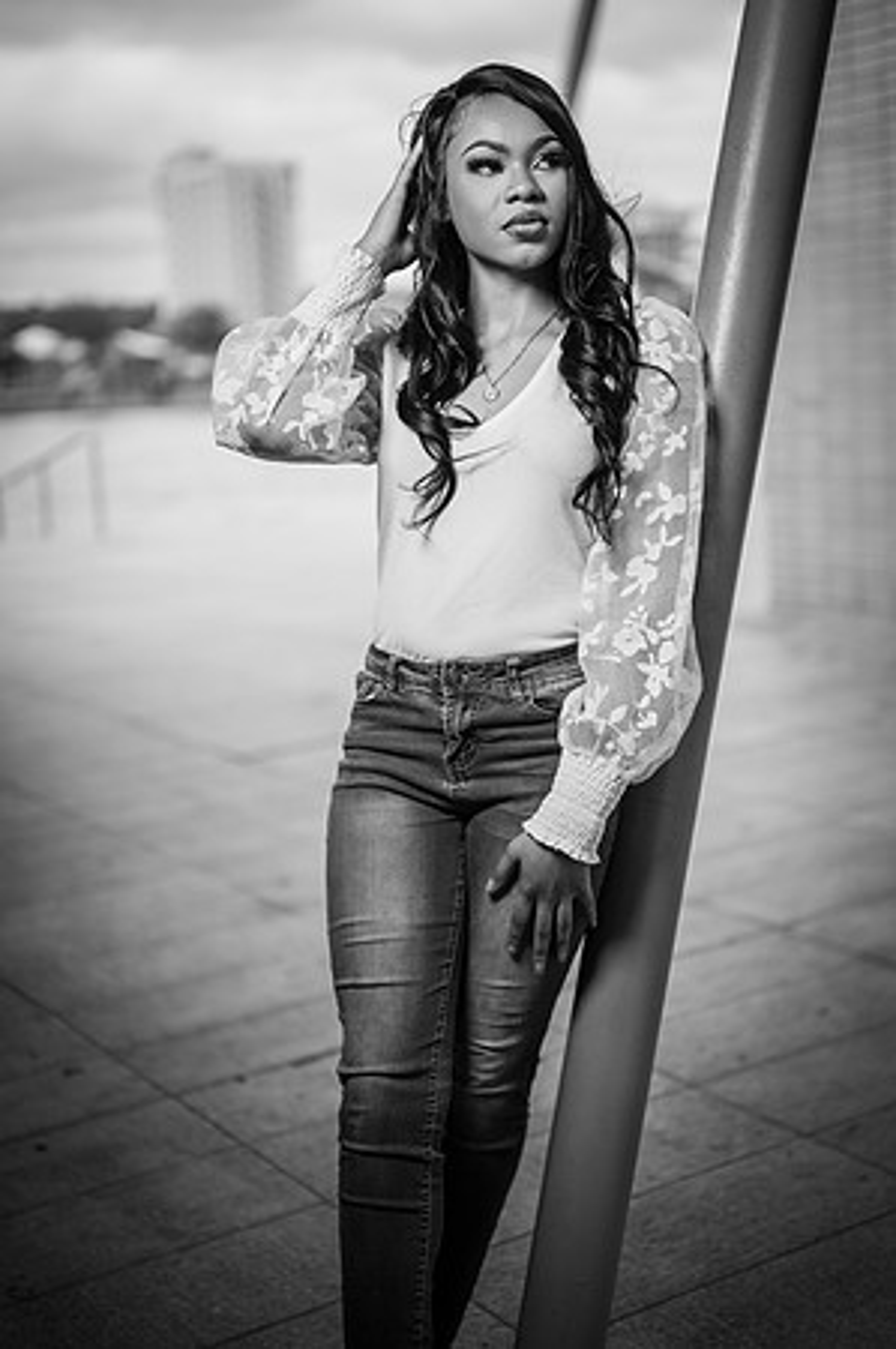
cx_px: 448
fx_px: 1871
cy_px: 674
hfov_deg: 26.9
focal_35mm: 50
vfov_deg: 39.6
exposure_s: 1/3200
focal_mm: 50
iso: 400
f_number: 1.8
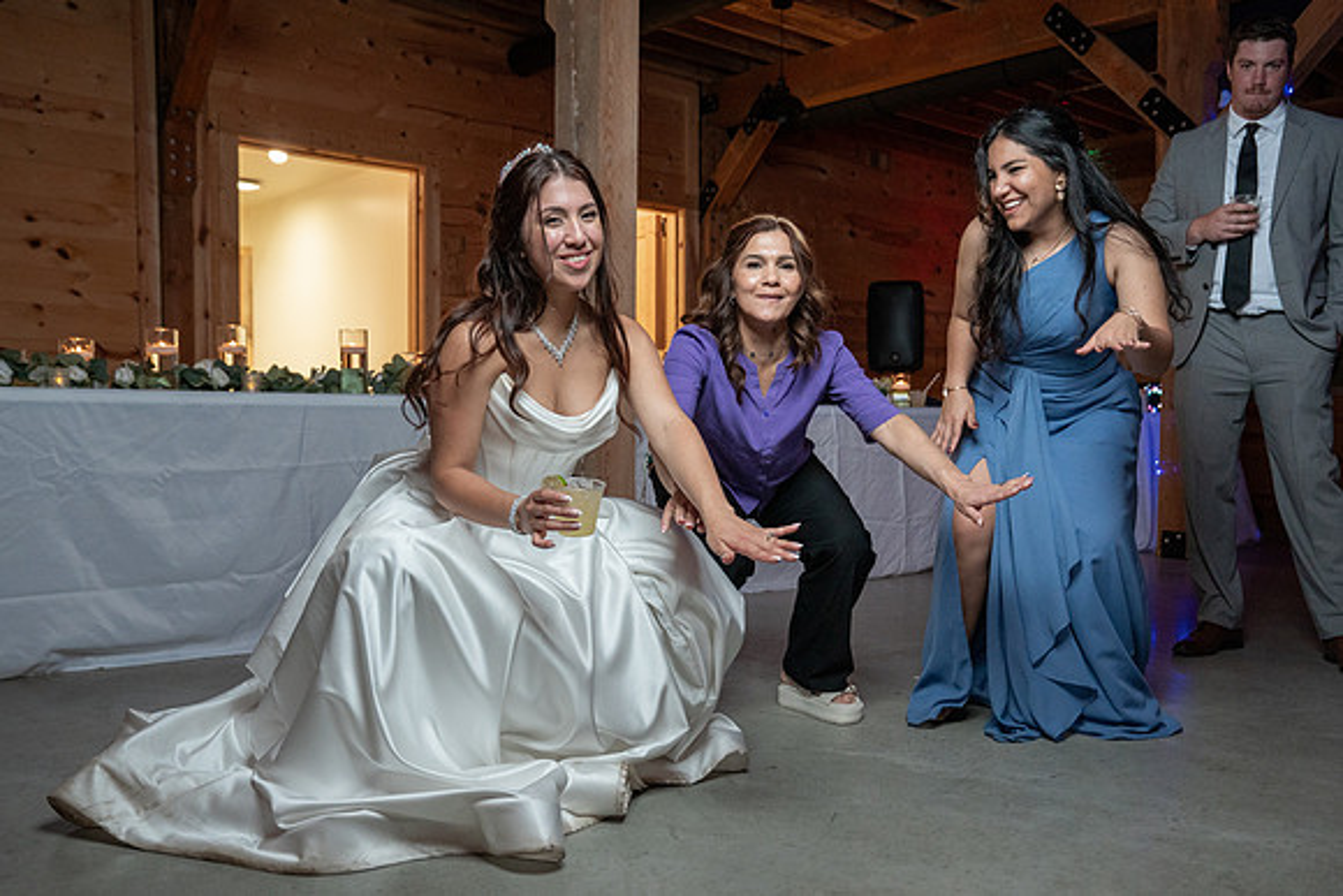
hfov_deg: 58.7
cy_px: 493
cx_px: 739
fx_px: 1192
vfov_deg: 41.2
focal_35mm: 32
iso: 2000
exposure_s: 1/200
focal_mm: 28
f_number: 4
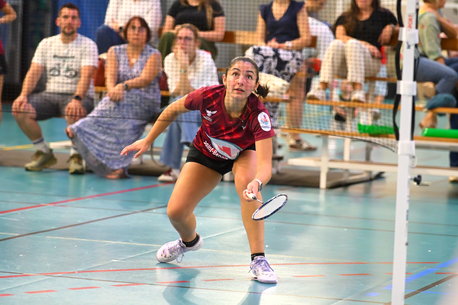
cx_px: 229
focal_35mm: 195
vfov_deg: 7.0
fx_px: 2480
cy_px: 152
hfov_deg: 10.5
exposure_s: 1/1250
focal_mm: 130
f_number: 2.8
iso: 5600
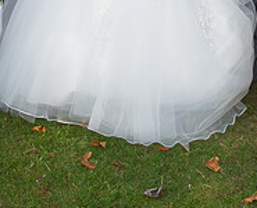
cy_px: -154
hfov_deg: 14.6
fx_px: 1002
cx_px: 172
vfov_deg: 11.1
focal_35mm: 131
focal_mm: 32
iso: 100
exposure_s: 1/640
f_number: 2.8
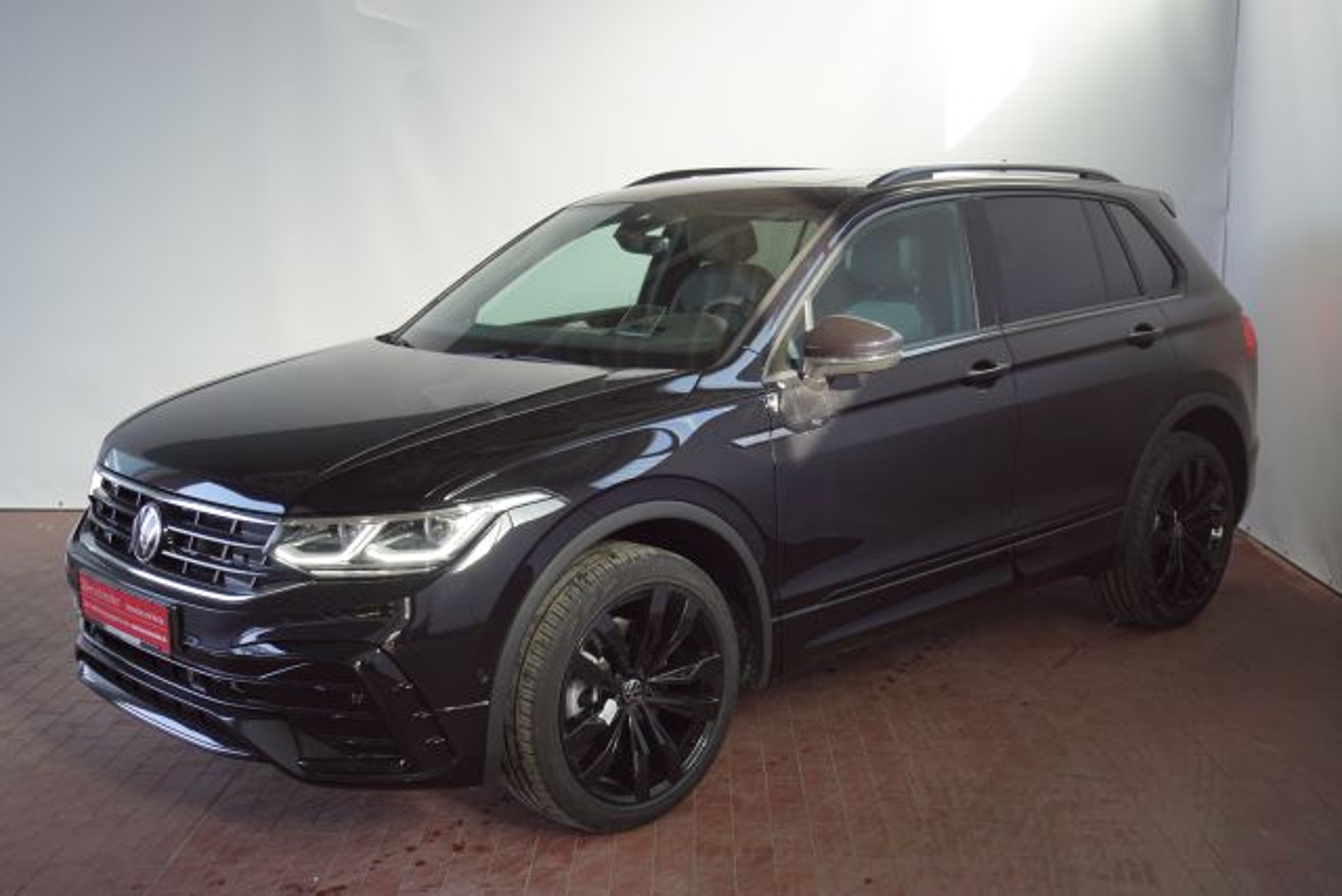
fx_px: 1454
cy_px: 448
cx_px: 671
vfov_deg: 34.2
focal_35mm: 39
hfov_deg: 49.5
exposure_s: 1/60
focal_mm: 26
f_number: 4
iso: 100
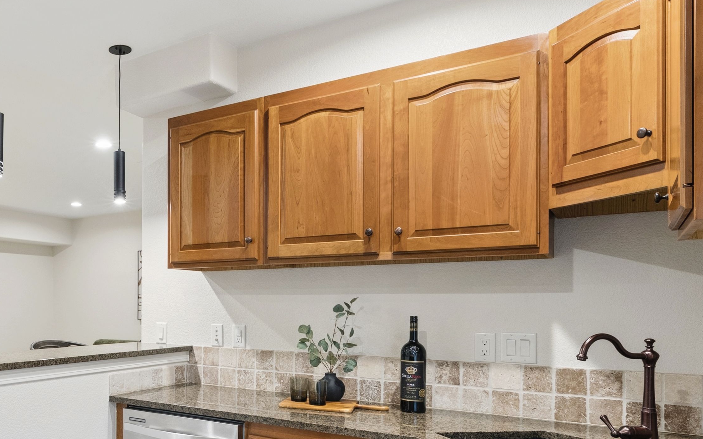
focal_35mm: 31
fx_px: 594
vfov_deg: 40.0
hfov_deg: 56.5
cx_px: 135
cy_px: 301
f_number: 8
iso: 640
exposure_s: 1/15
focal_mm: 16
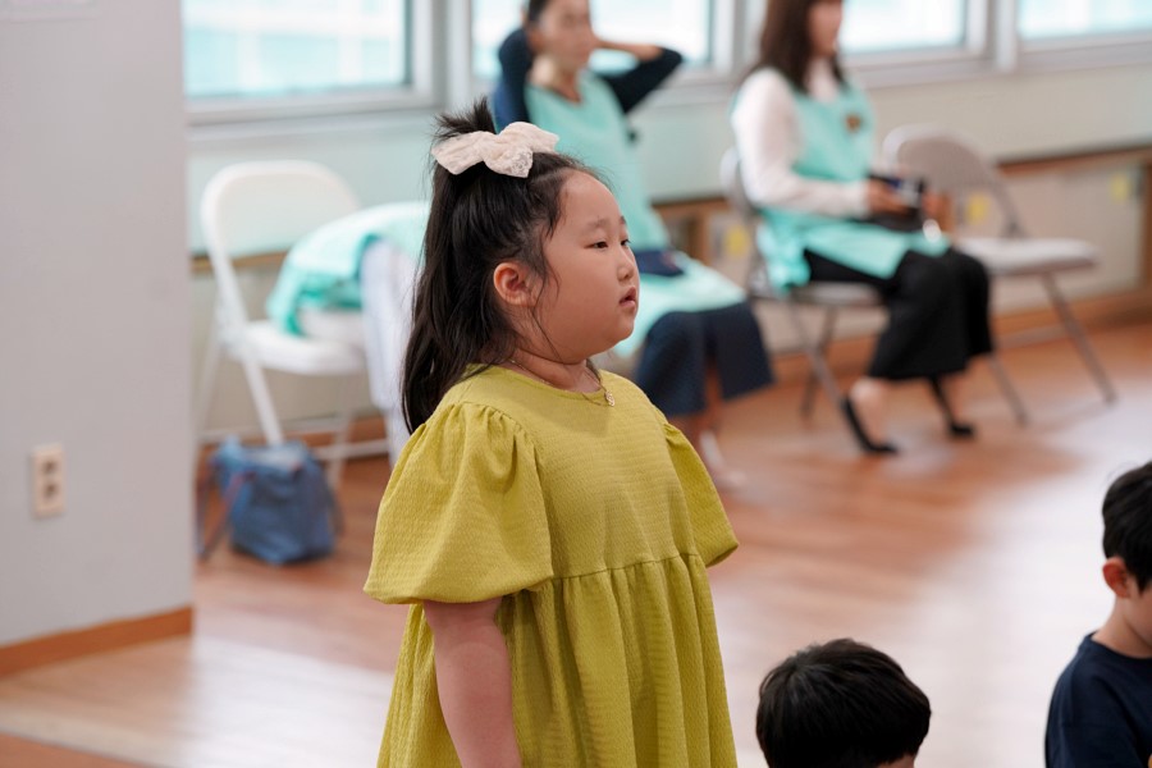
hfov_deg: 17.8
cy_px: 384
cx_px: 576
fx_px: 3680
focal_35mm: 115
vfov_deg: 11.9
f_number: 4
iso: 1000
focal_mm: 115
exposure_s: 1/160
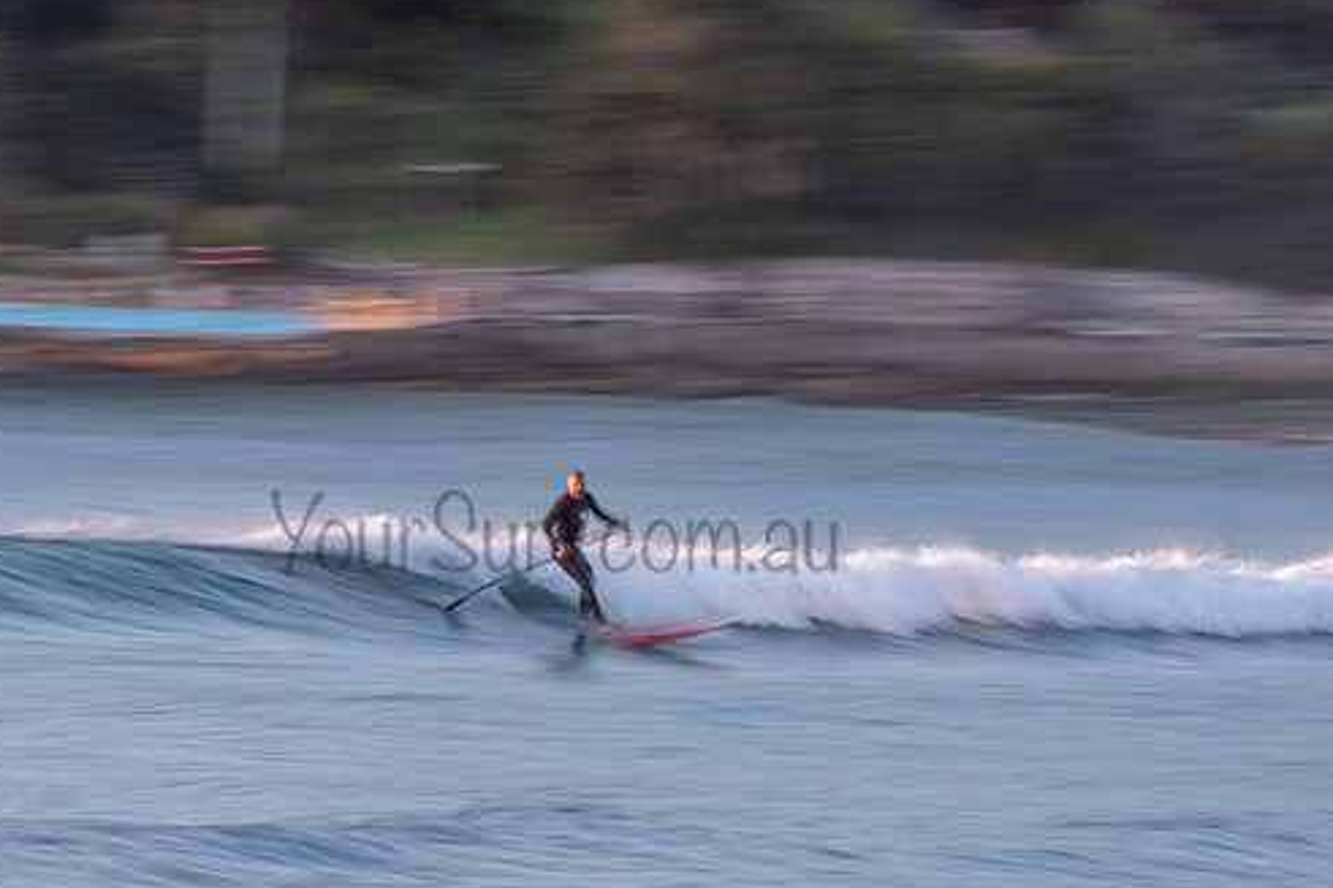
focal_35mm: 591
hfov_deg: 3.5
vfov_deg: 2.3
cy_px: 509
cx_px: 551
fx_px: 21875
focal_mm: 500
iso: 64
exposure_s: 1/4
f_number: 18
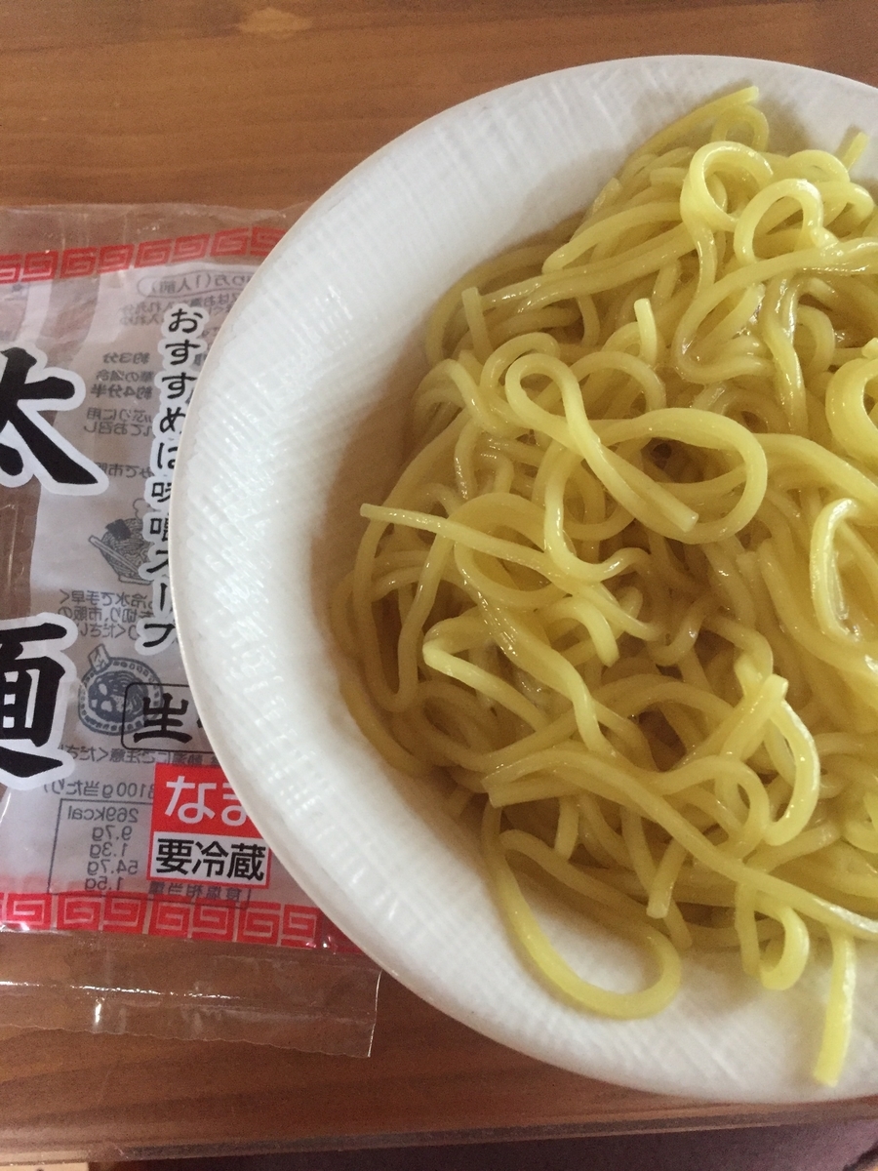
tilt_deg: -73.4
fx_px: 981
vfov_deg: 61.7
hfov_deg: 48.2
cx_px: 439
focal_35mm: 29
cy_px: 586
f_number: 2.2
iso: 250
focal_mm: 4.15
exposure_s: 1/30
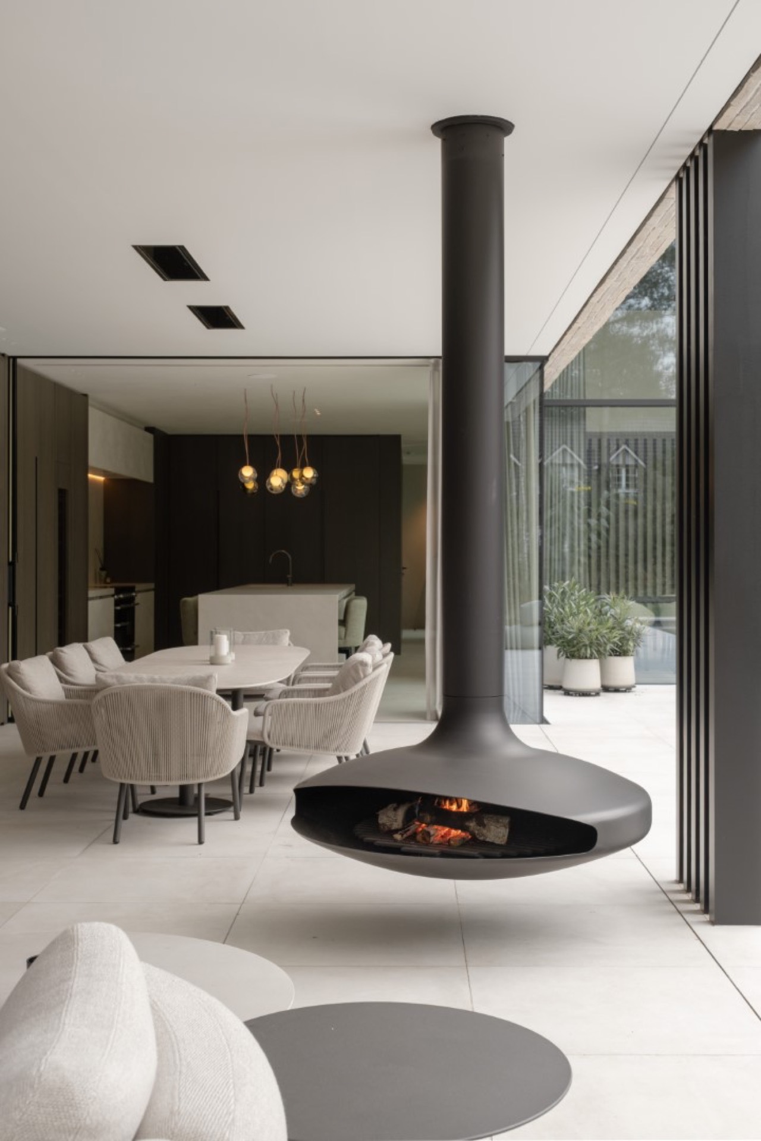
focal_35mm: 44
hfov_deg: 30.5
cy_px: 570
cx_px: 380
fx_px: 1395
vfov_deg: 44.5
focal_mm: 29.2
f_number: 6.4
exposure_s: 1/10
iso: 160
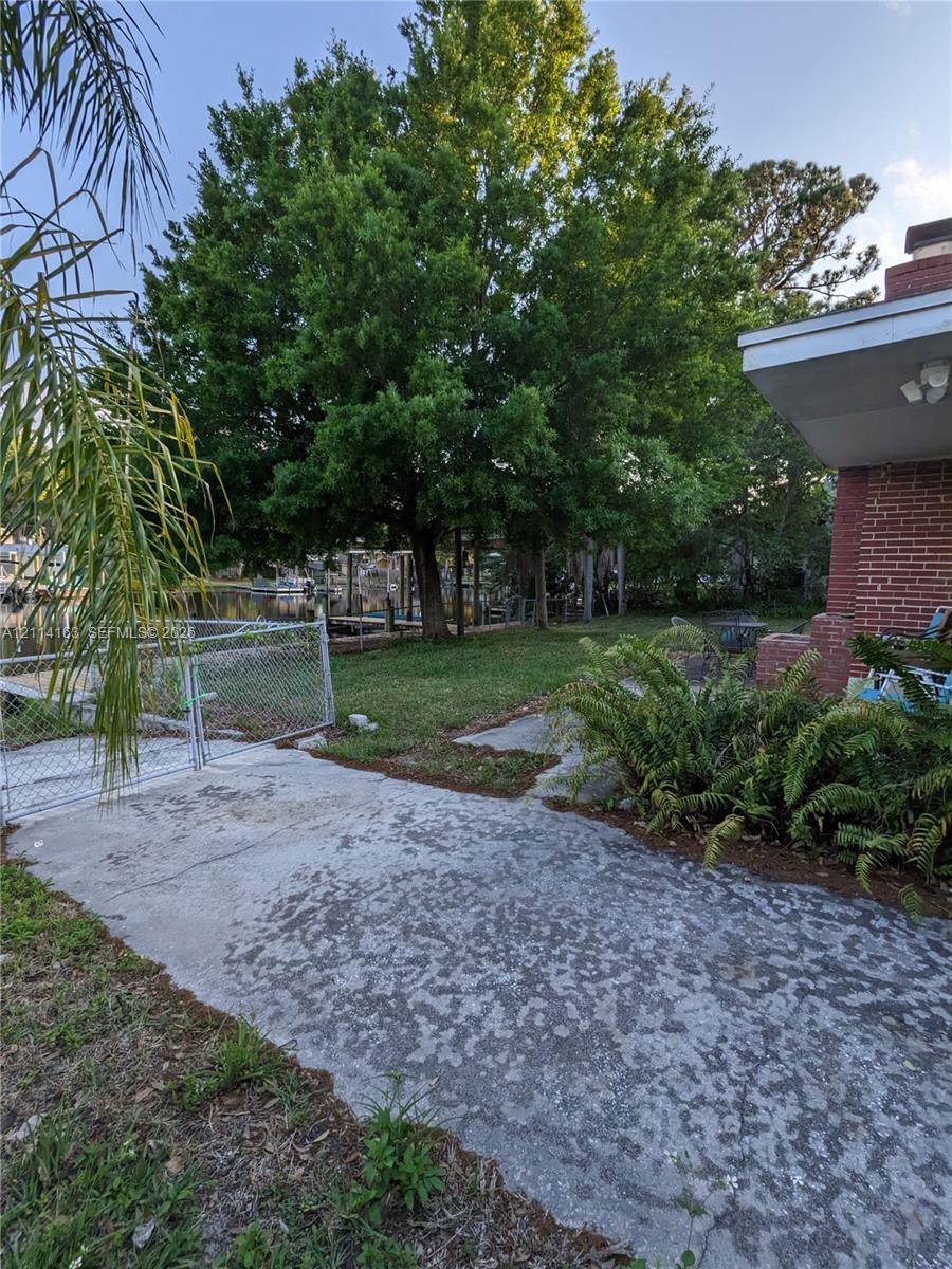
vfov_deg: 94.5
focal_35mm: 16
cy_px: 634
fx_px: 587
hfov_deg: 78.1
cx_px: 476
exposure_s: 1/401
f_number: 2.2
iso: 31
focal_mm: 2.22
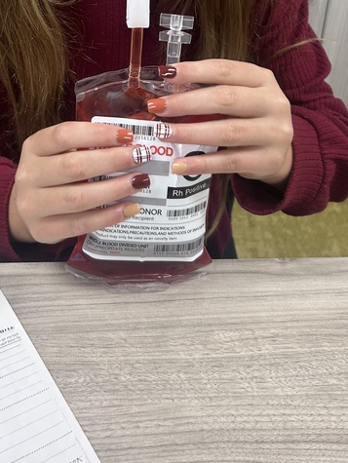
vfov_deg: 31.7
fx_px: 750
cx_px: 116
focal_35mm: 56
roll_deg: -1.7
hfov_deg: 26.0
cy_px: -2
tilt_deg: -26.9
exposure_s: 1/60
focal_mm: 5.7
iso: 100
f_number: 1.5
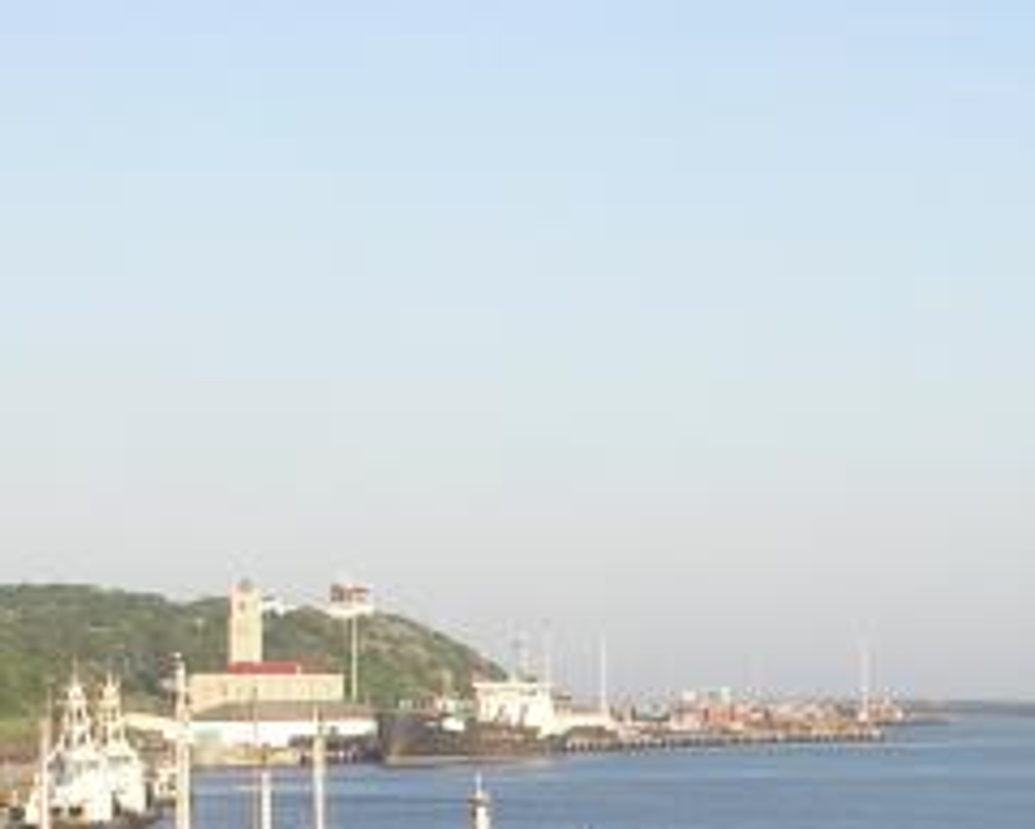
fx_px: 4443
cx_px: 983
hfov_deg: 13.1
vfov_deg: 10.4
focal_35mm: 145
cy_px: 1065
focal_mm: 8.9
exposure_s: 1/170
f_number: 5.6
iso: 50
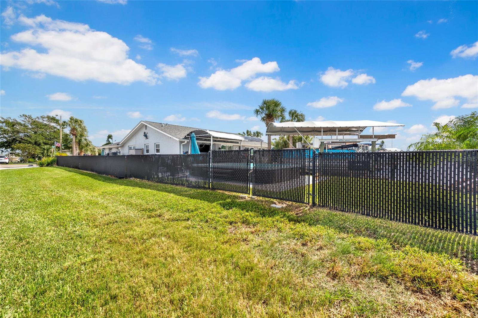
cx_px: 239
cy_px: 159
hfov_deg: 104.3
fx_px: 186
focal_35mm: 14
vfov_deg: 81.2
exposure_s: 1/1000
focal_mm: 14
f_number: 7.1
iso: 250
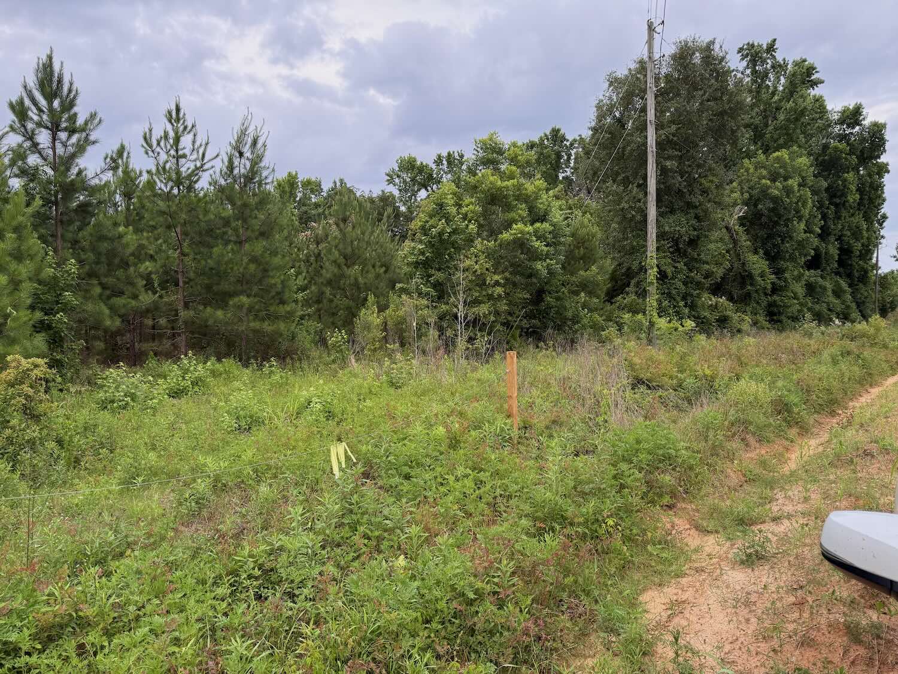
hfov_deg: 71.6
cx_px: 449
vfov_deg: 56.8
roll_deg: +0.8
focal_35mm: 24
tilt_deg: -1.7
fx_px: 623
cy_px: 337
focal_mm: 6.76
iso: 160
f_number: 1.78
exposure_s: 1/238
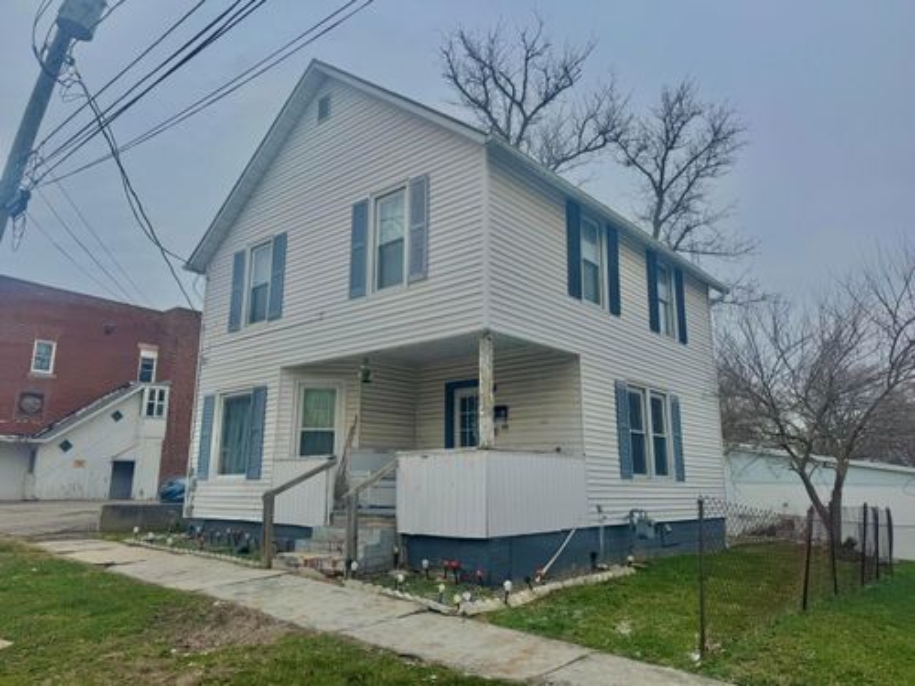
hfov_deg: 71.6
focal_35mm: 24
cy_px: 343
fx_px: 634
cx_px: 458
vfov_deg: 56.8
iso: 80
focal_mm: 6.76
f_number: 1.78
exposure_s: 1/7937
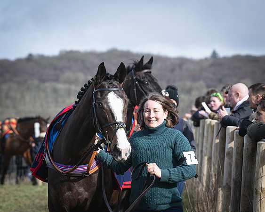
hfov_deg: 7.9
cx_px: 133
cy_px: 106
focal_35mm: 244
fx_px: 1917
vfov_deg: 6.3
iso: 400
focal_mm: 145
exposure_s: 1/1250
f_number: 5.6
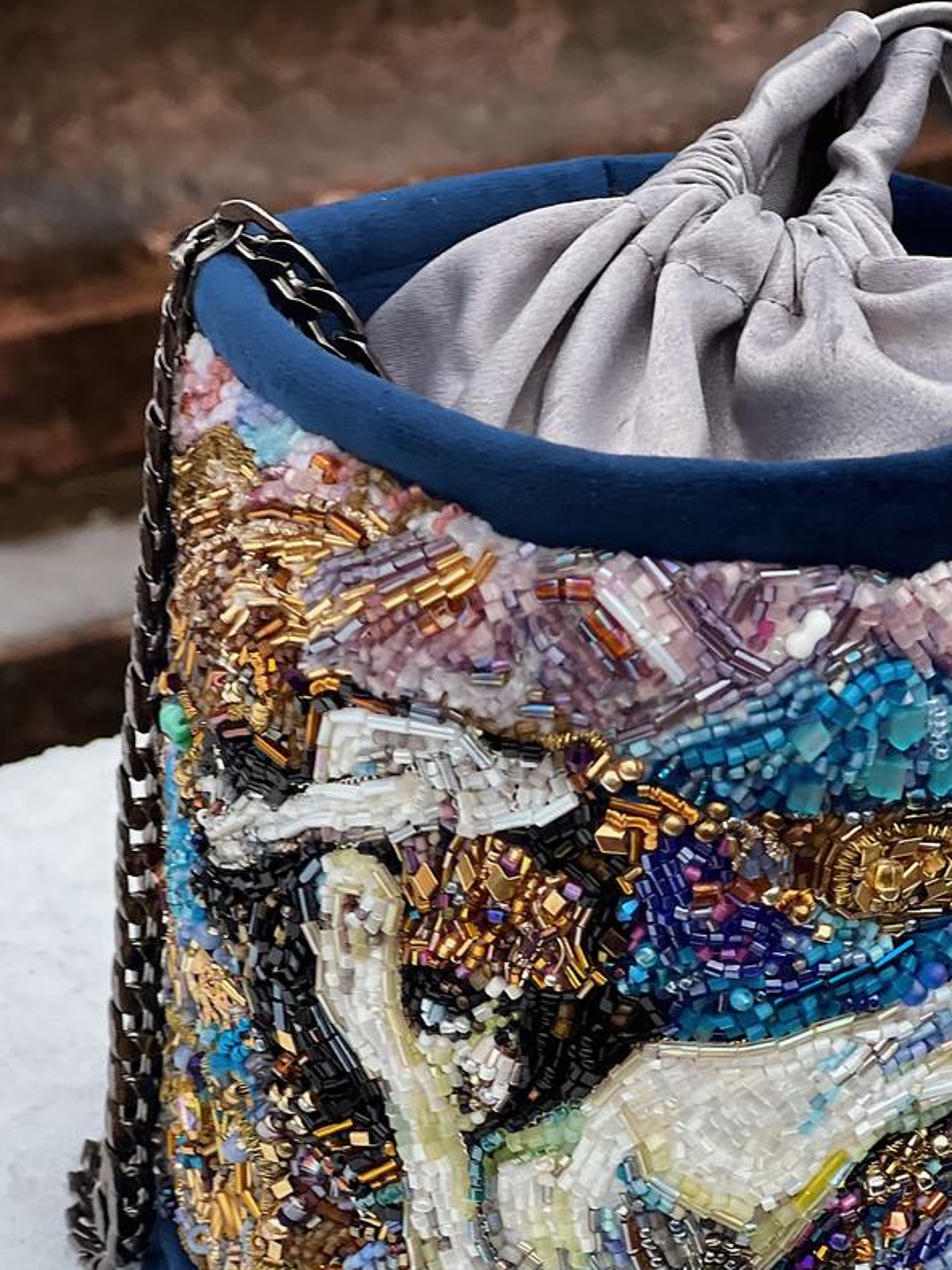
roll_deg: -0.1
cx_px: 474
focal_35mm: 100
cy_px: 782
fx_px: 3667
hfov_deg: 14.8
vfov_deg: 19.6
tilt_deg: -23.6
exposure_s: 1/121
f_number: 2.8
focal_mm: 9
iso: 32
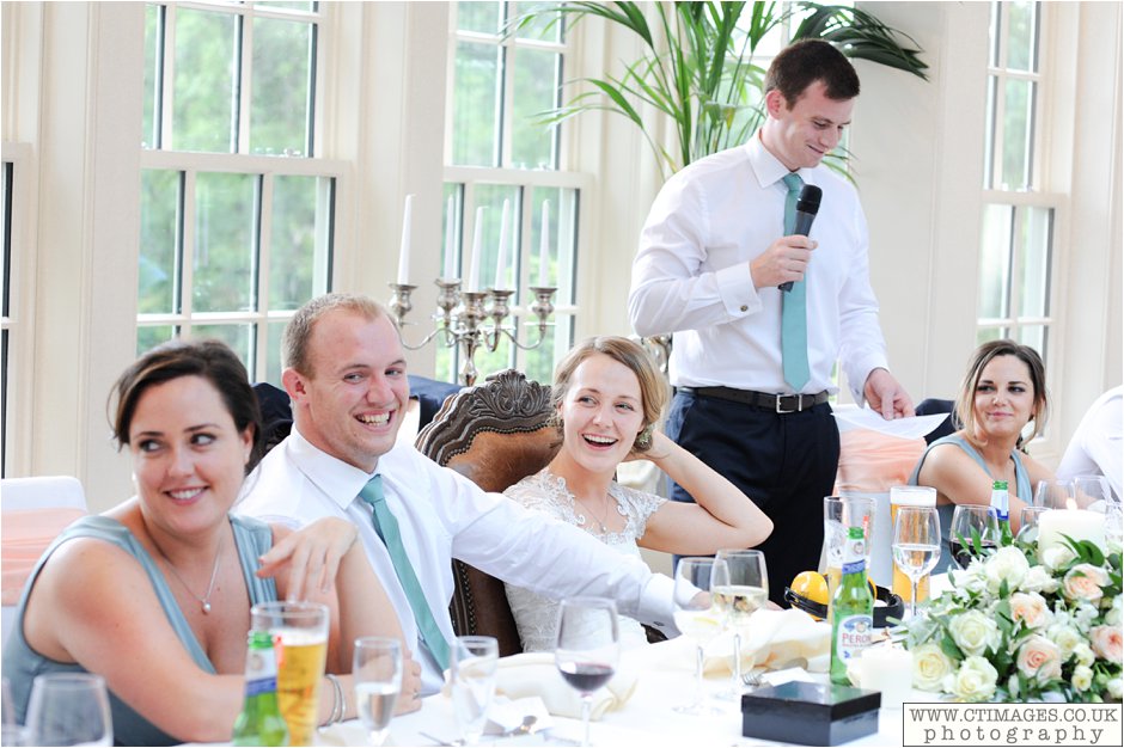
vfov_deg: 16.1
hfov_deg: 23.9
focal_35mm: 85
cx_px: 562
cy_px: 374
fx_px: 2653
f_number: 5
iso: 1000
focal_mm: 85
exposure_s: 1/160
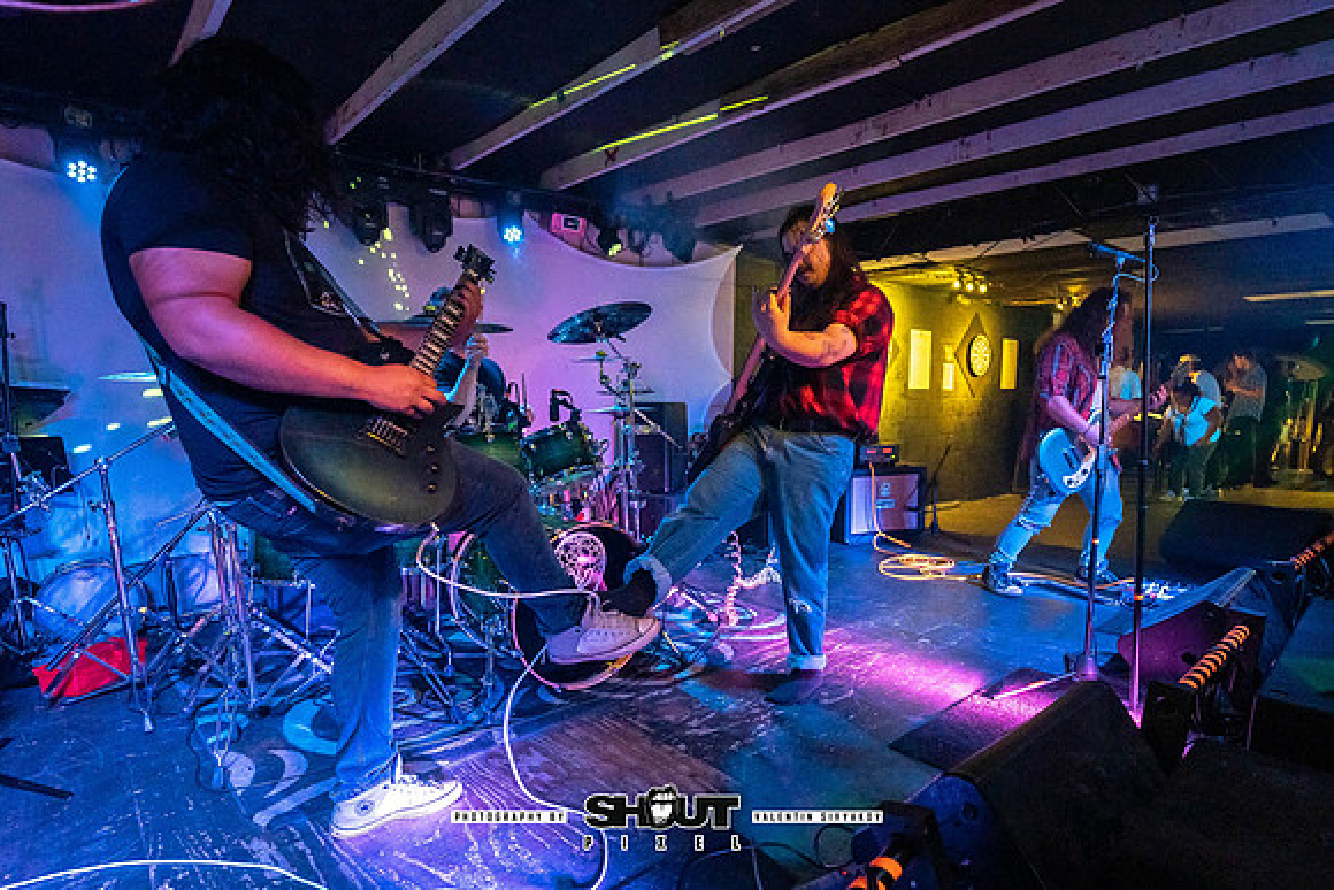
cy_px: 500
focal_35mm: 18
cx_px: 722
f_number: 2.8
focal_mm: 14
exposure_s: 1/250
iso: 3200
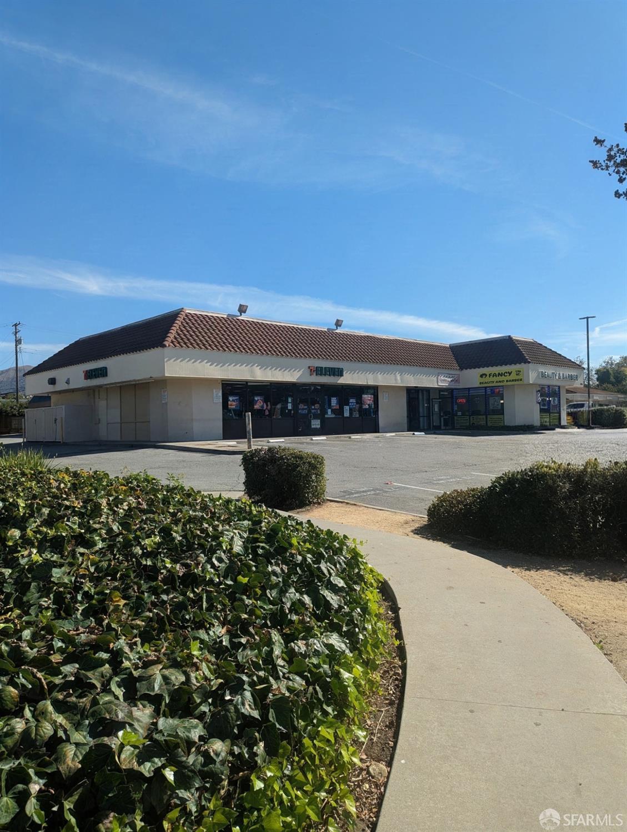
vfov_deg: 71.5
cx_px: 314
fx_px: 578
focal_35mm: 24
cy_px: 416
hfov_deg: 56.9
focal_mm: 6.81
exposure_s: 1/1887
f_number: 1.85
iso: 47
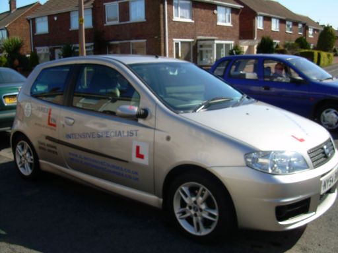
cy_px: 126
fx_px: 371
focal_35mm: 38
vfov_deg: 37.7
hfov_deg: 49.0
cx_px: 169
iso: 50
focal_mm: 6.3
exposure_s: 1/386
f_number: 4.6
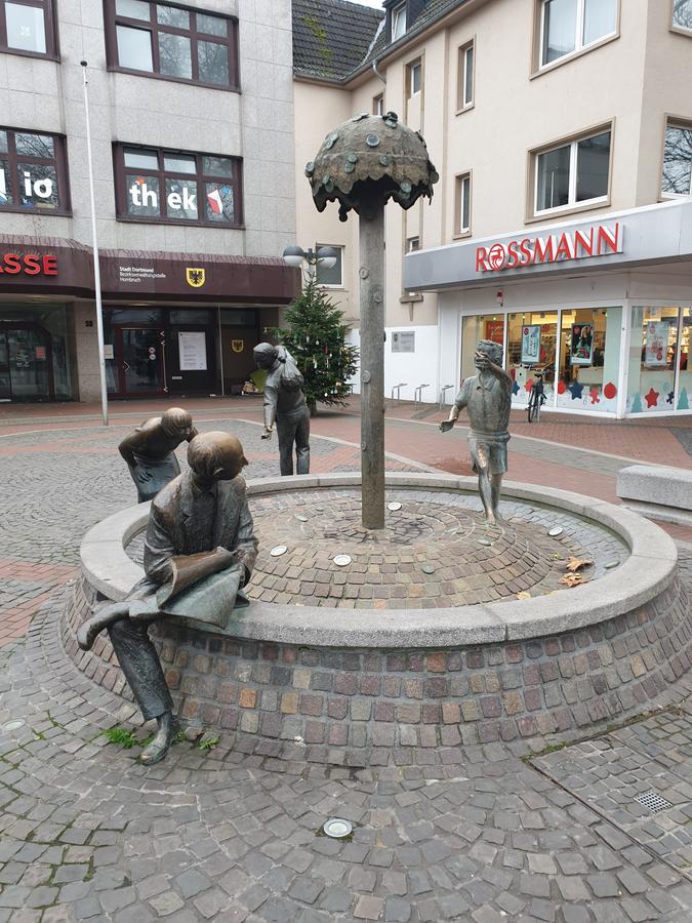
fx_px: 693
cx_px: 346
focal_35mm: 26
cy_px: 462
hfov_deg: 53.1
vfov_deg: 67.3
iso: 64
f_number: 2.4
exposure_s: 1/50
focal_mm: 4.3
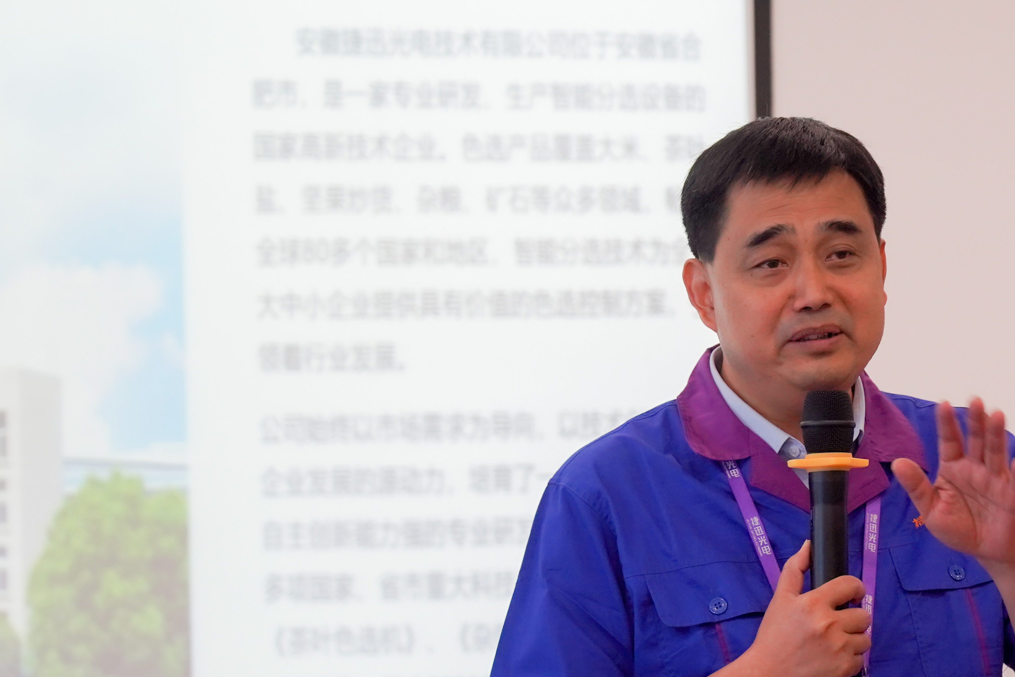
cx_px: 763
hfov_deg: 34.3
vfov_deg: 23.7
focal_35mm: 57
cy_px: 418
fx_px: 1607
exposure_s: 1/160
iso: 4000
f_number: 4
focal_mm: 34
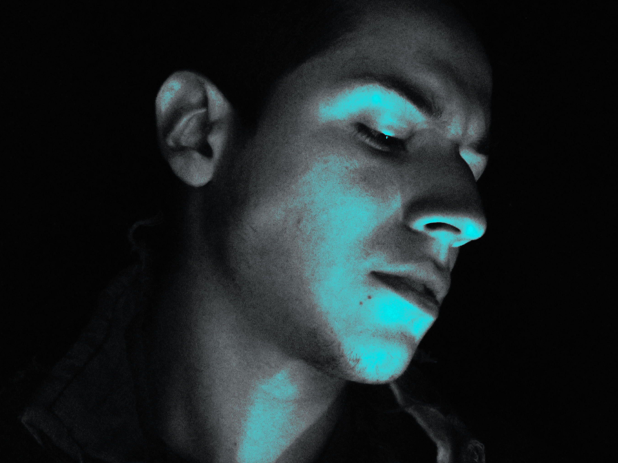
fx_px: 946
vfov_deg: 27.5
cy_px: 237
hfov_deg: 36.2
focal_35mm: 53
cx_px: 296
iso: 320
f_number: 3.1
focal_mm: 6.5
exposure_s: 1/30
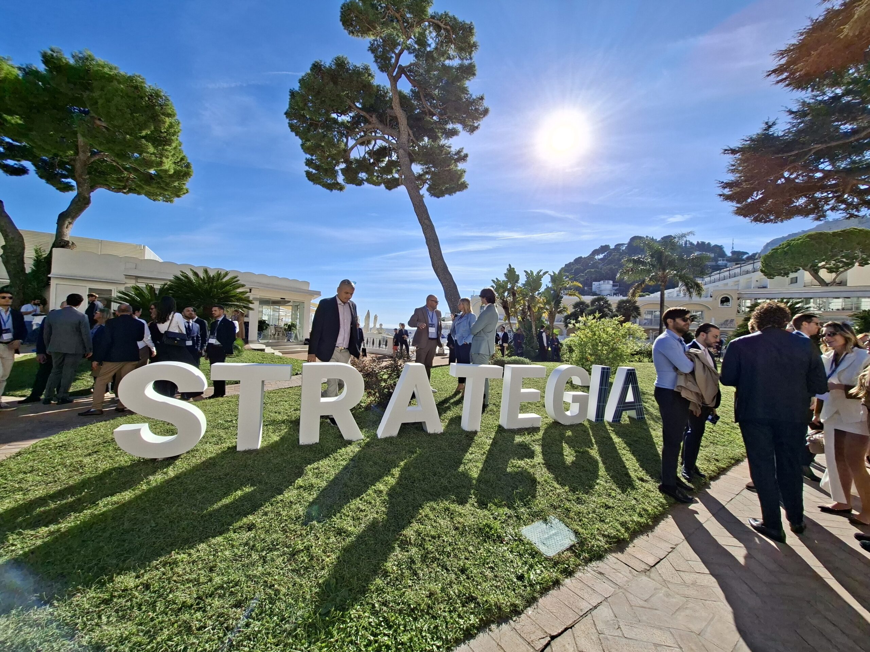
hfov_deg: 106.2
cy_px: 326
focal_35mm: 13
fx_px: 327
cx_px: 435
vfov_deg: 89.9
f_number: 2.2
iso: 40
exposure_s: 1/2079
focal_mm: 1.74
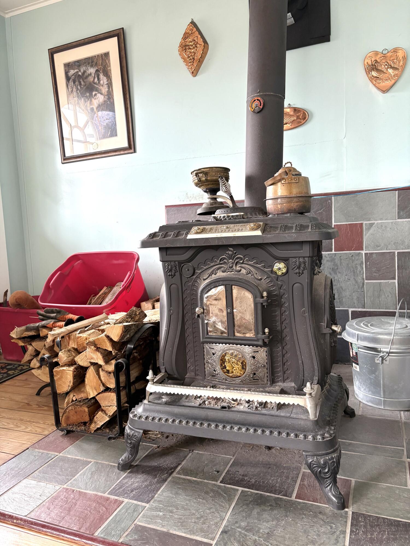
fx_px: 411
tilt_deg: -6.2
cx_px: 205
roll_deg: +1.7
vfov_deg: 67.3
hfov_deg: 53.1
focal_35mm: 26
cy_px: 273
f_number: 1.6
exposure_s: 1/95
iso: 125
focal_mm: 5.96
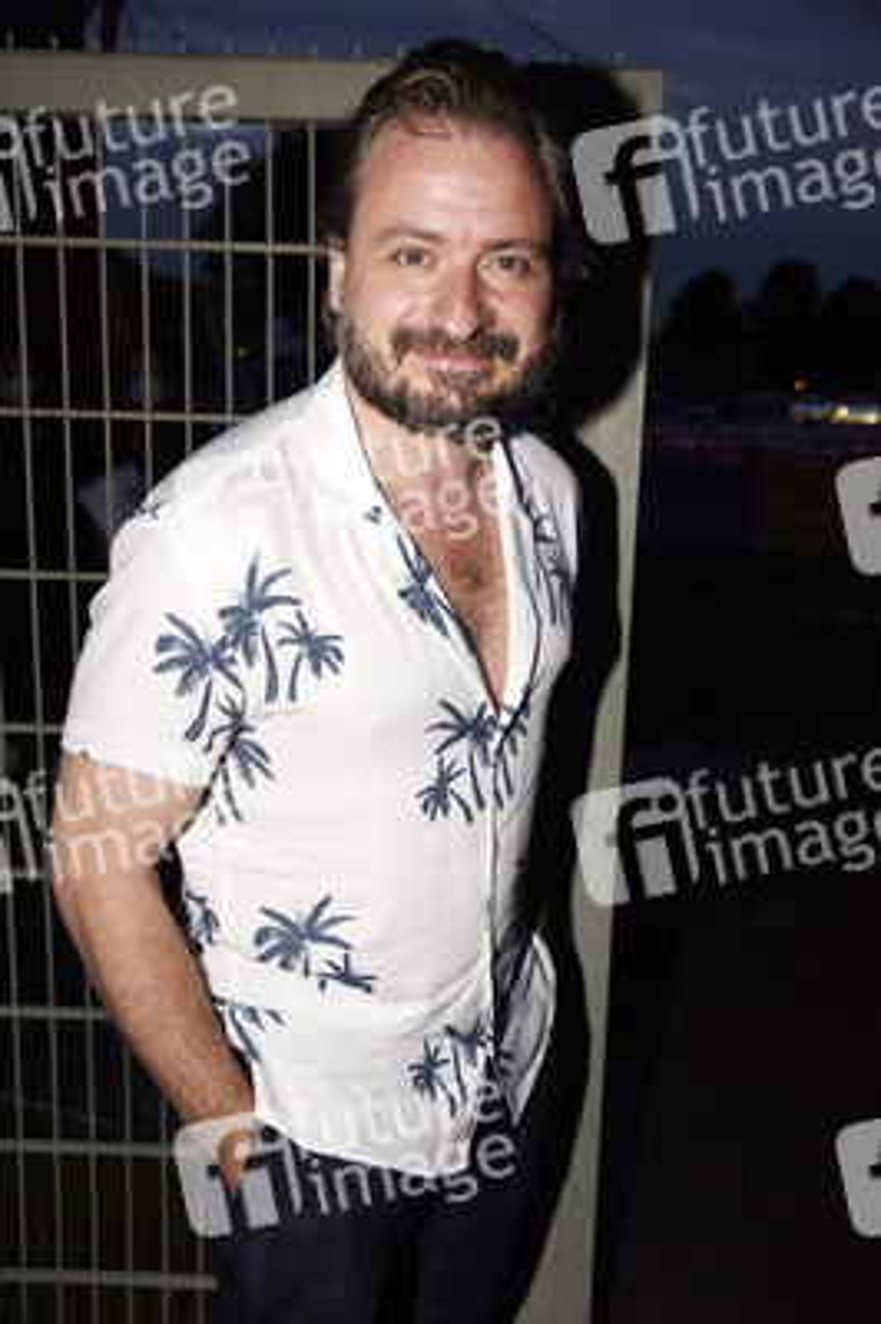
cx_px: 440
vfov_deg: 58.8
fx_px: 1177
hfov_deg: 41.0
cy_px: 662
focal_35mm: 32
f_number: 4.5
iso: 800
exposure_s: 1/125
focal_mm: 32
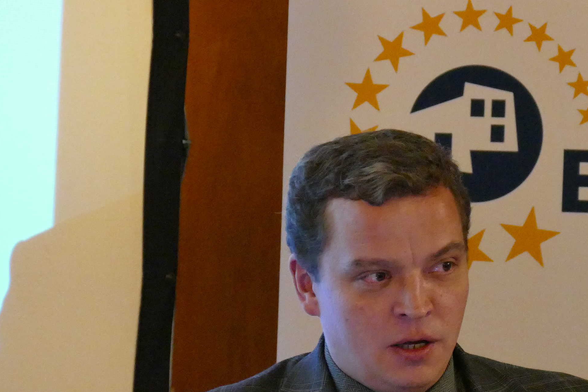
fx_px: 8525
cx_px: 472
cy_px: 321
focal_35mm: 522
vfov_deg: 2.6
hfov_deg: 3.9
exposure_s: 1/125
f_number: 4
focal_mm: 94.66
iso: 3200
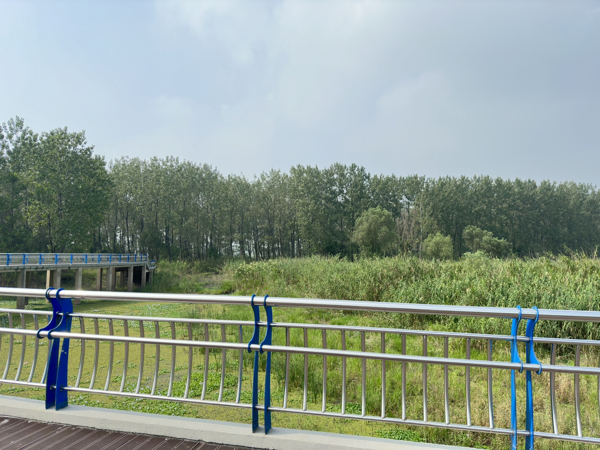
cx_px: 300
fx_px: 416
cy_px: 225
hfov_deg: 71.6
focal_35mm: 24
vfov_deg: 56.8
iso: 100
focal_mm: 6.86
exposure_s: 1/3058
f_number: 1.78
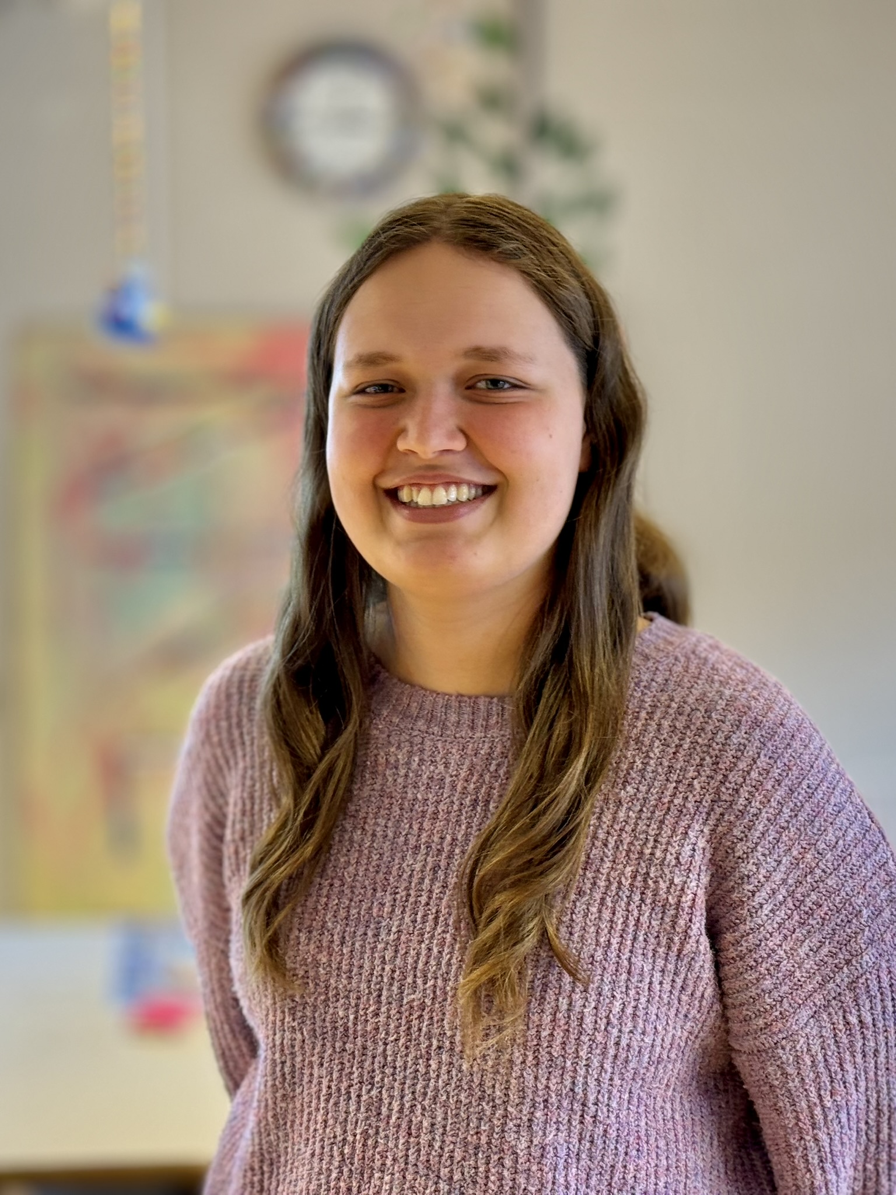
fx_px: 1657
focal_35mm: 48
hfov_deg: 30.3
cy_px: 598
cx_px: 448
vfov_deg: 39.7
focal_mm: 6.76
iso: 80
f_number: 1.78
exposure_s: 1/50
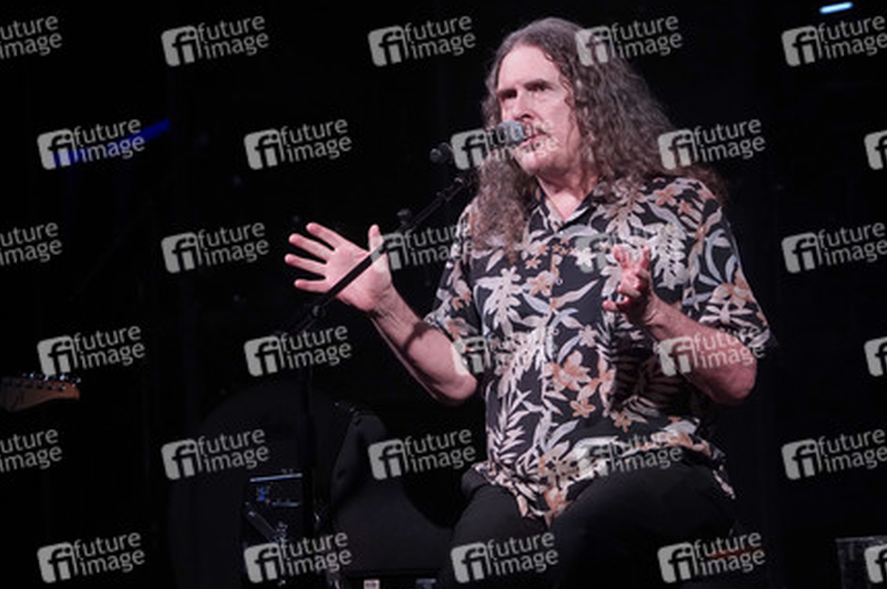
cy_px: 300
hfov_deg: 5.3
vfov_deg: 3.5
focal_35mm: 390
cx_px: 450
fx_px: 9598
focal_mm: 371
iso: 3200
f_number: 6.3
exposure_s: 1/500
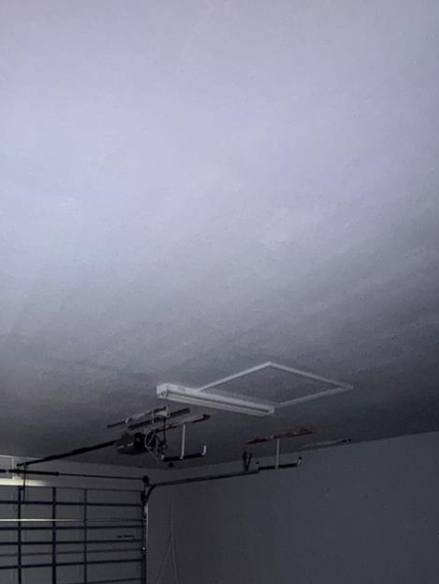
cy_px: 539
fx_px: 456
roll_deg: -0.2
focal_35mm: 27
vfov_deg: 55.4
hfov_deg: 48.3
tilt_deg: -1.0
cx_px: 84
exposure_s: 1/16
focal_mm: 2.22
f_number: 2.2
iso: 640
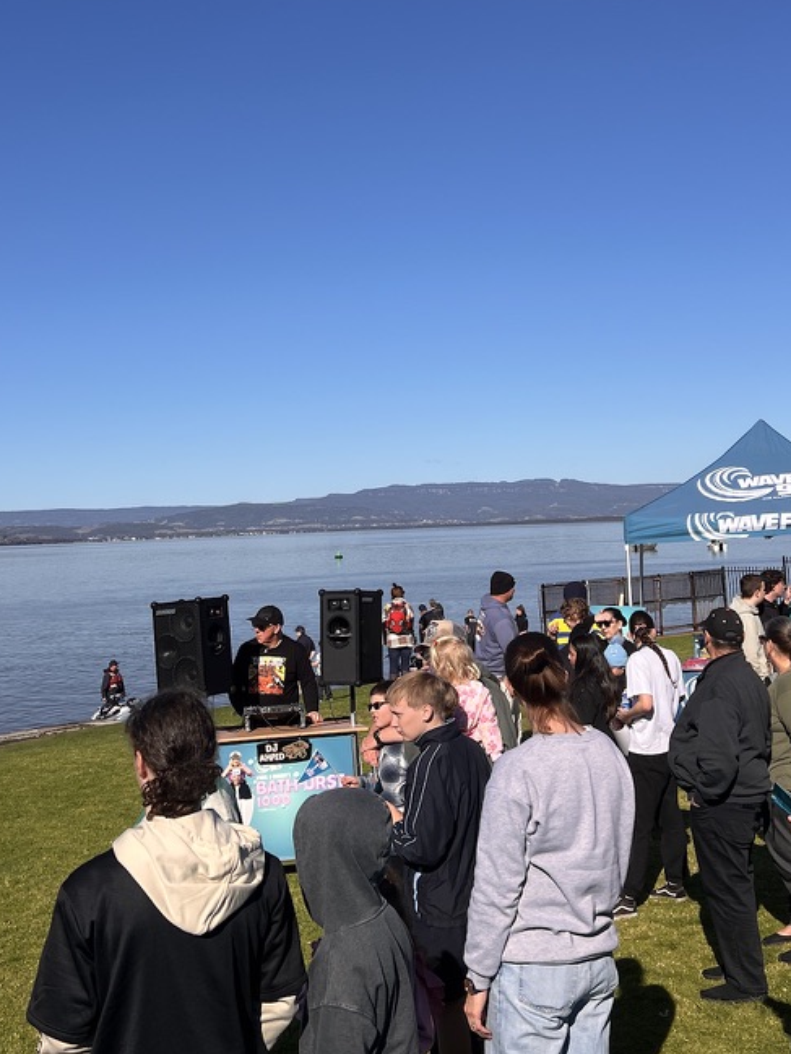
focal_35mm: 41
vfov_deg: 45.5
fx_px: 1249
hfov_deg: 35.1
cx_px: 378
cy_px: 417
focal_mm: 5.7
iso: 50
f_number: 1.5
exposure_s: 1/7463
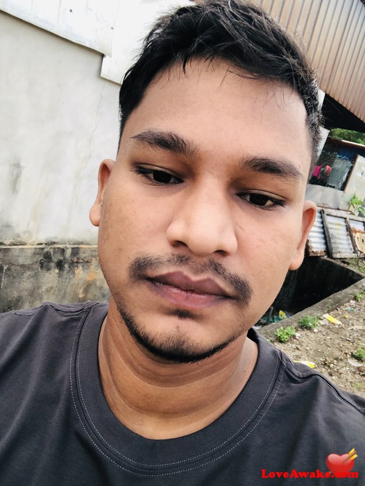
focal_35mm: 32
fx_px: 449
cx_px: 182
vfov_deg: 56.8
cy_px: 243
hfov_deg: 44.2
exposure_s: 1/120
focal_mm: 2.87
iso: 40
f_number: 2.2
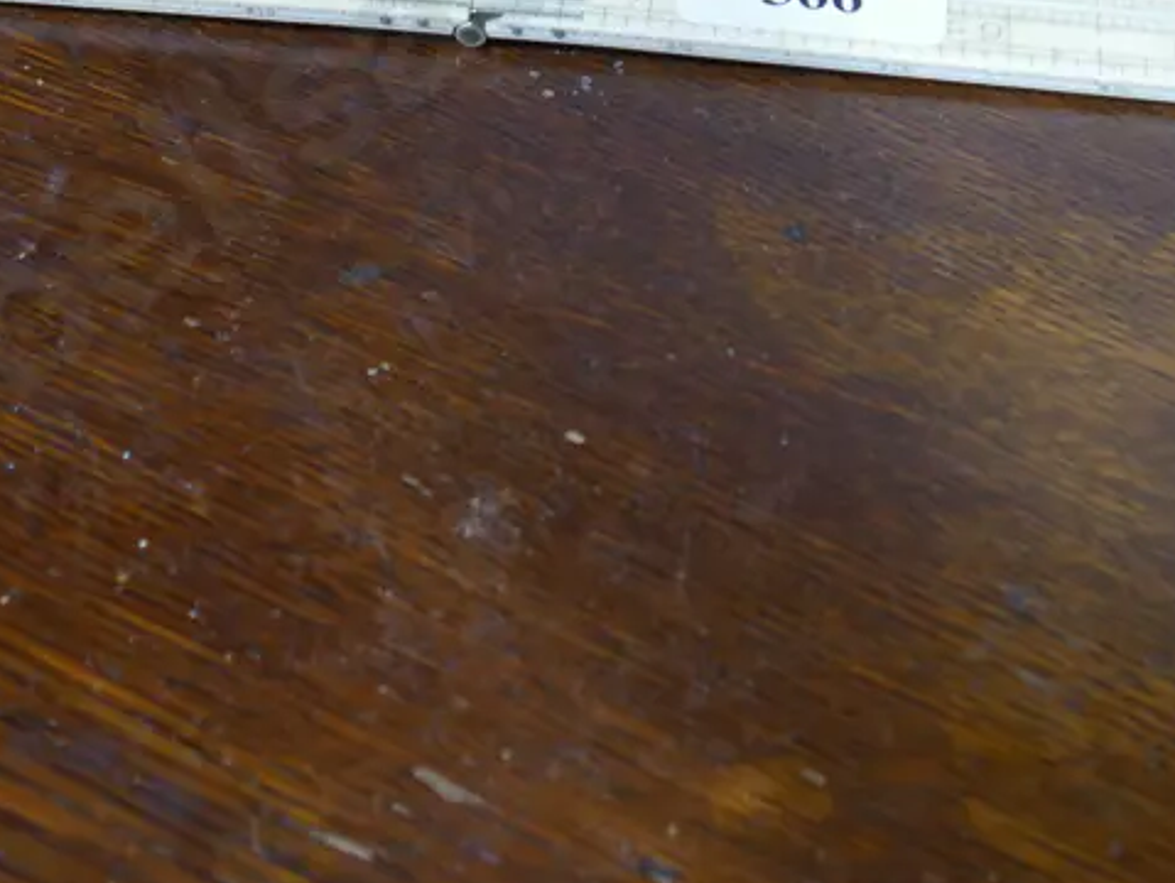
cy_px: -50
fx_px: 2616
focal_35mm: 77
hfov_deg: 25.3
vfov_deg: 18.5
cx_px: 525
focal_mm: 18
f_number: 4
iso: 800
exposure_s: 1/60
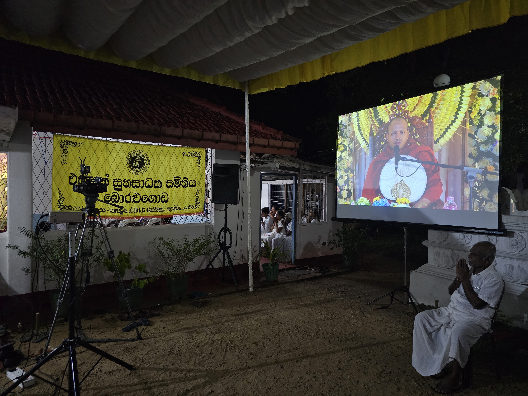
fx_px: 351
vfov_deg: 58.9
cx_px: 264
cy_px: 198
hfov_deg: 73.9
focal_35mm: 23
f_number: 1.7
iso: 640
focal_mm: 6.3
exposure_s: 1/100
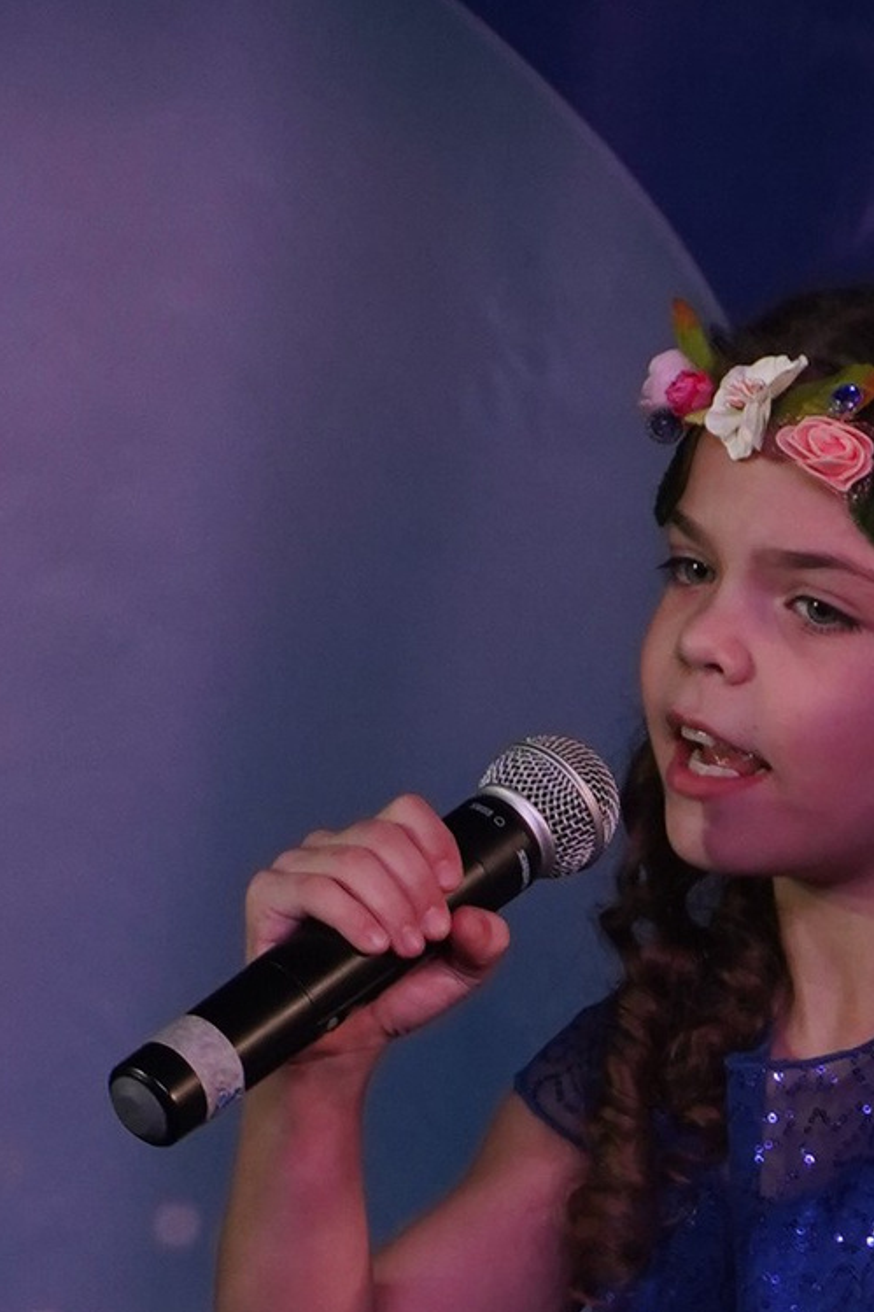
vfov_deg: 1.9
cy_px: 1885
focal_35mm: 1061
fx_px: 38653
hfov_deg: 1.3
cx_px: 1070
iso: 1600
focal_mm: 207
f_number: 5.6
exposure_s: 1/250
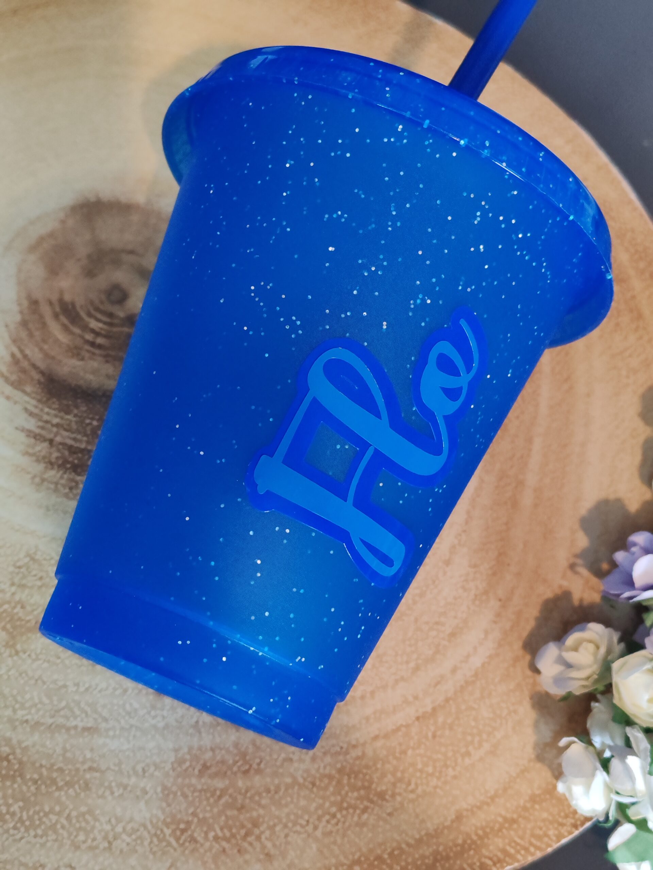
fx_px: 1358
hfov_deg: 27.0
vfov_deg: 35.5
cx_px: 326
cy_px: 435
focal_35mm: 54
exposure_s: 1/100
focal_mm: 6.12
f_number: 1.9
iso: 2000
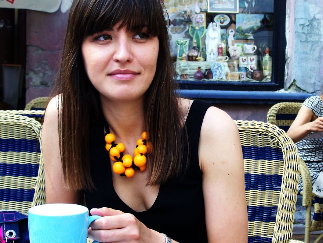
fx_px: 523
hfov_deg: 34.3
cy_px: 122
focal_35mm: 56
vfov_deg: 26.1
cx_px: 162
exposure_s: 1/63.5
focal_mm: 9.4
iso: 80
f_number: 3.4
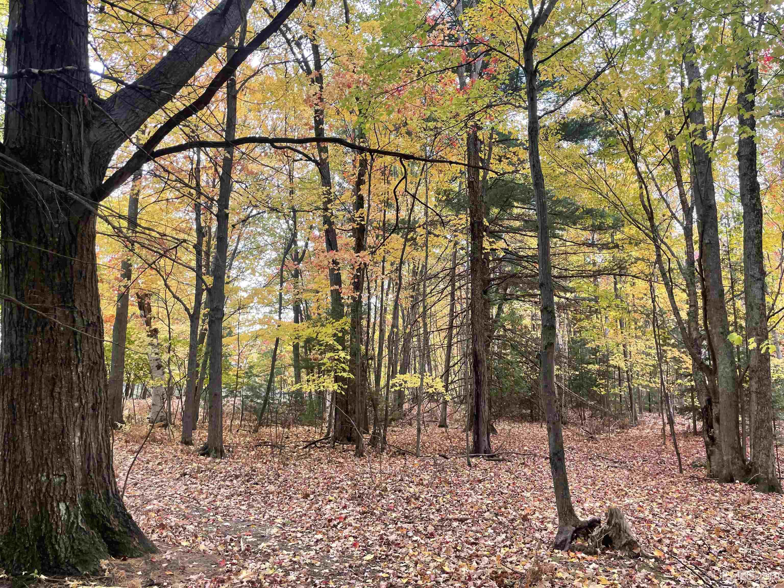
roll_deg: -0.2
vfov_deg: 53.1
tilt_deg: +11.3
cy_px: 294
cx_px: 392
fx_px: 589
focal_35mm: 26
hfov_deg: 67.3
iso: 50
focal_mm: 4.2
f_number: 1.6
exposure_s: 1/121
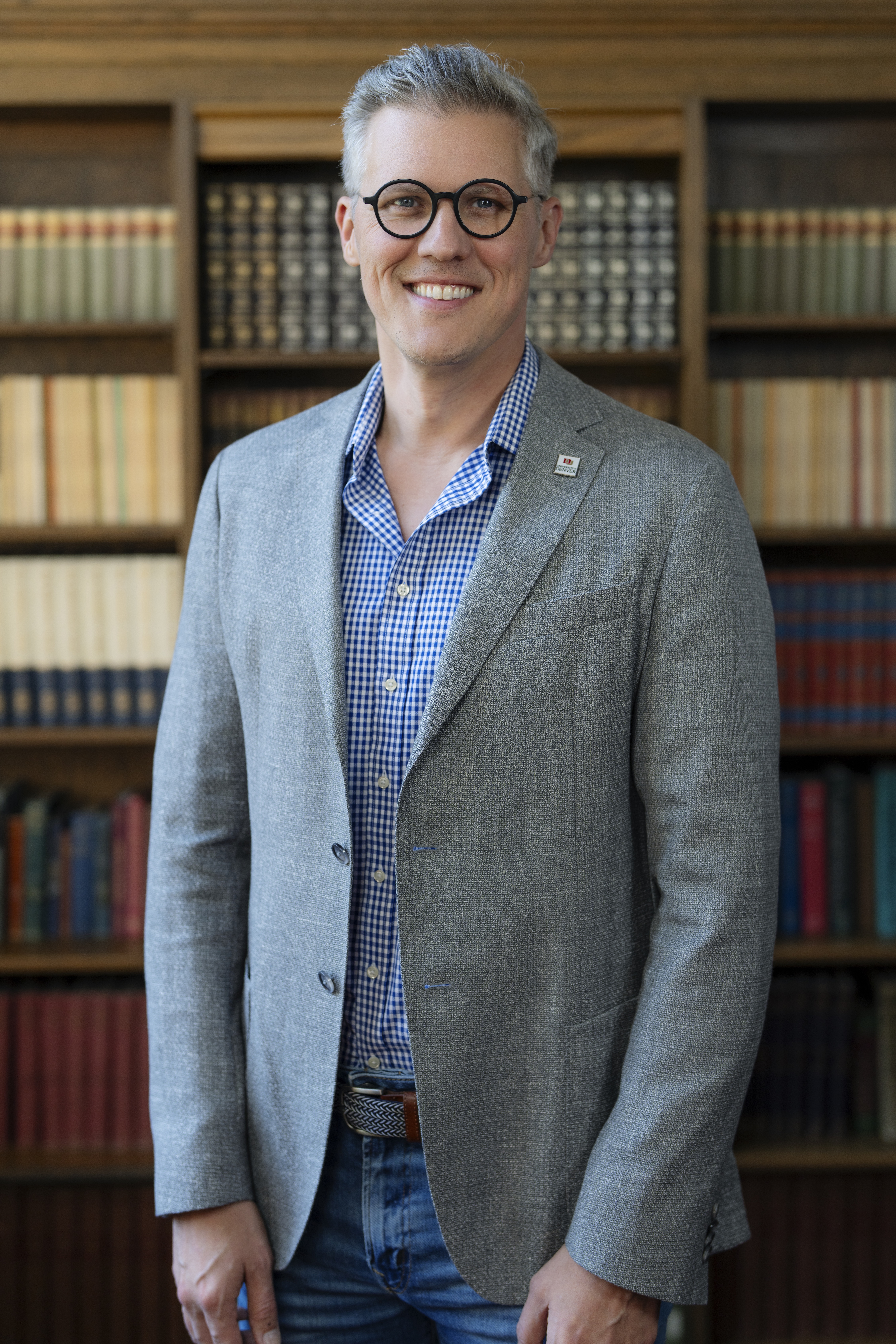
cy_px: 672
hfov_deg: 27.0
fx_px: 1867
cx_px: 448
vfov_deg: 39.6
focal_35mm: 50
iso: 200
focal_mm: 50
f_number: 2
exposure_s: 1/250
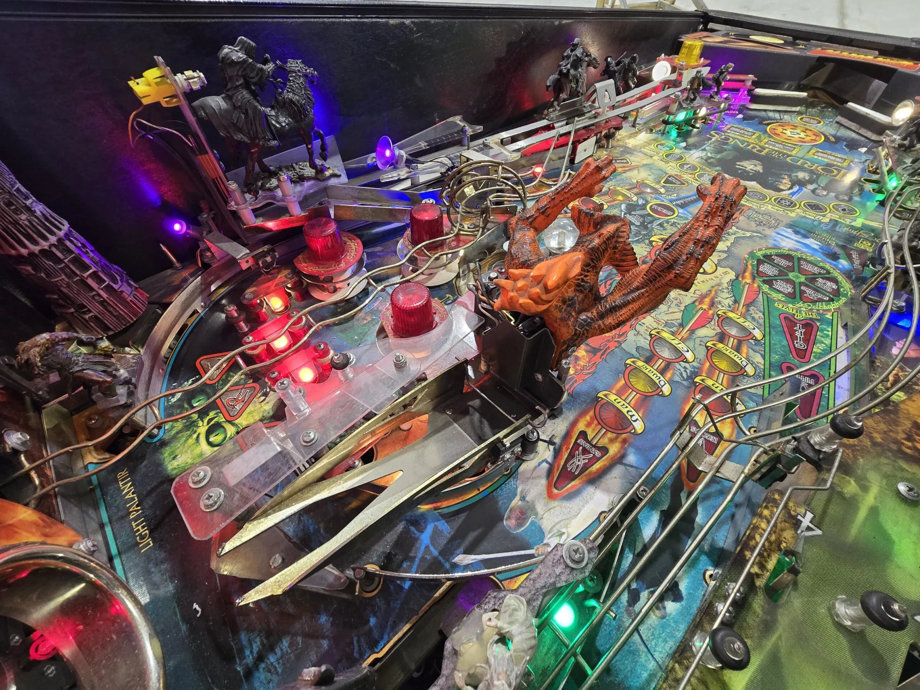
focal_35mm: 13
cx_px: 460
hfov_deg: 106.2
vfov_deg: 89.9
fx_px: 346
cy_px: 345
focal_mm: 2.2
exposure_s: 1/50
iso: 160
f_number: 2.2
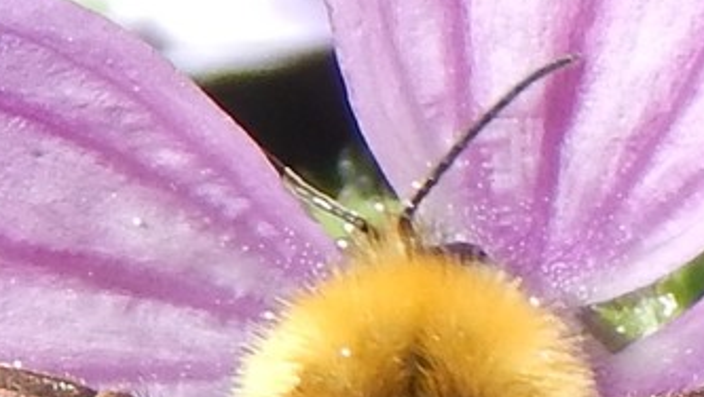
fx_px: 4428
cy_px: 526
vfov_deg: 5.1
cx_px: 432
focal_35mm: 237
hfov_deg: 9.1
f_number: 4.3
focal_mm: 15.3
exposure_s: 1/400
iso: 125
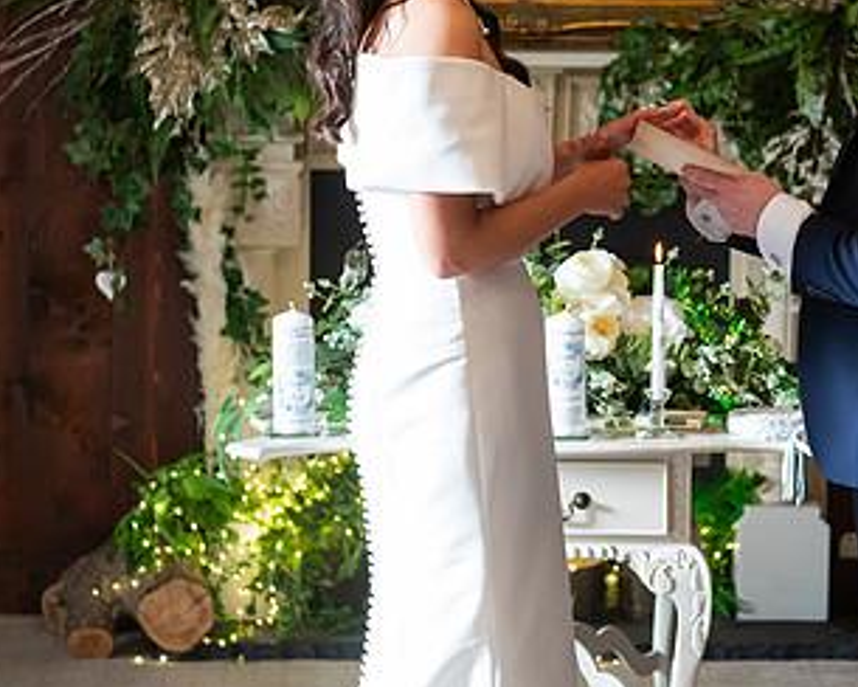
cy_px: 168
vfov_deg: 12.2
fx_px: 3200
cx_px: 658
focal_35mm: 126
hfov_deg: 15.2
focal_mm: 70
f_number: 3.5
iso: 1000
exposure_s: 1/160
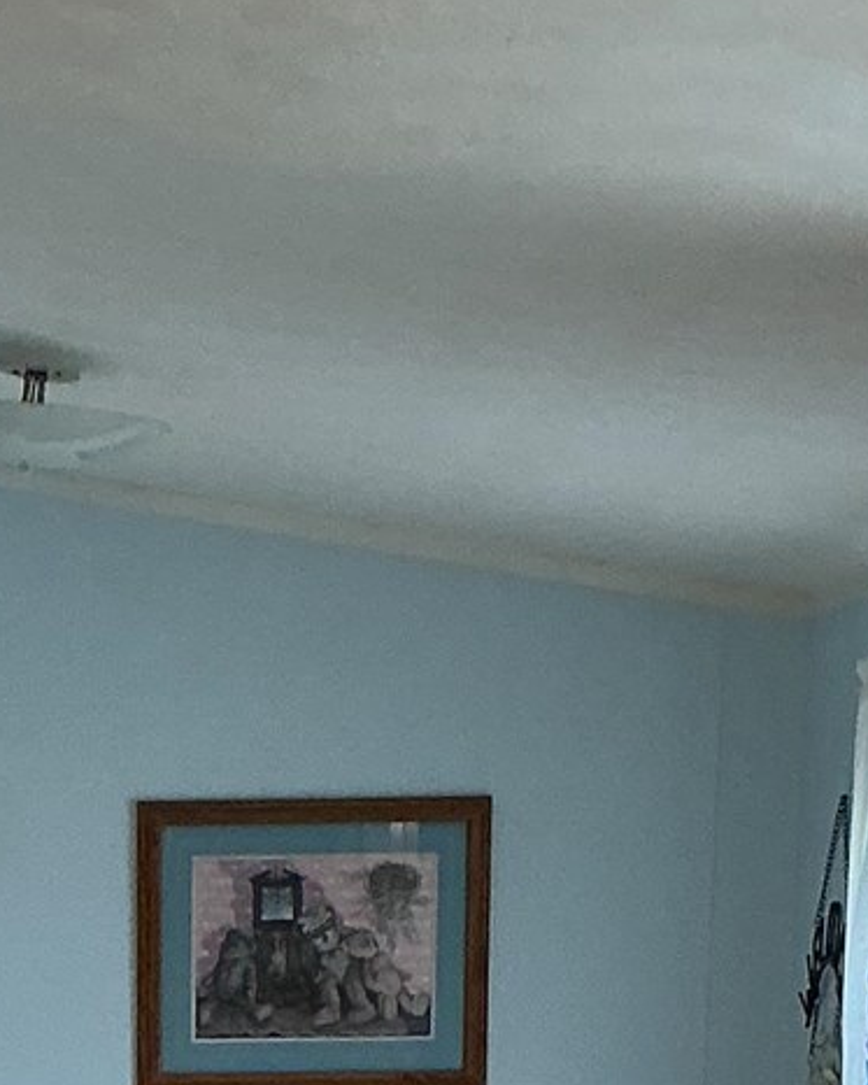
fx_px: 4494
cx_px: -67
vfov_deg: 12.9
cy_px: 1739
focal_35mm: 140
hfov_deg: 10.9
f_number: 1.8
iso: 80
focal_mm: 3
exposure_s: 1/60
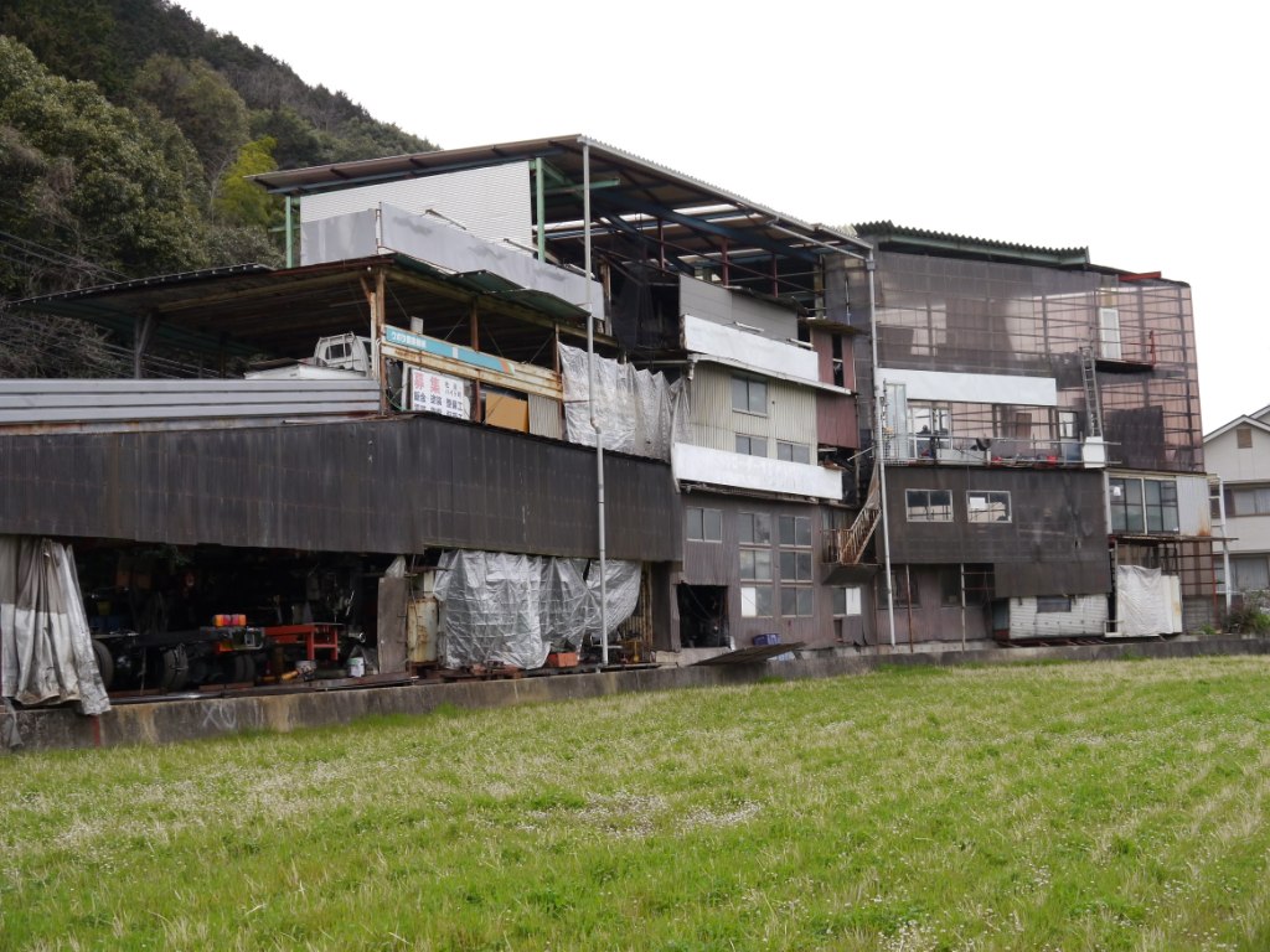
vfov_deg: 34.3
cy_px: 476
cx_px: 635
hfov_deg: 44.8
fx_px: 1541
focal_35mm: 42
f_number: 5.6
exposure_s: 1/500
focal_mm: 21
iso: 400
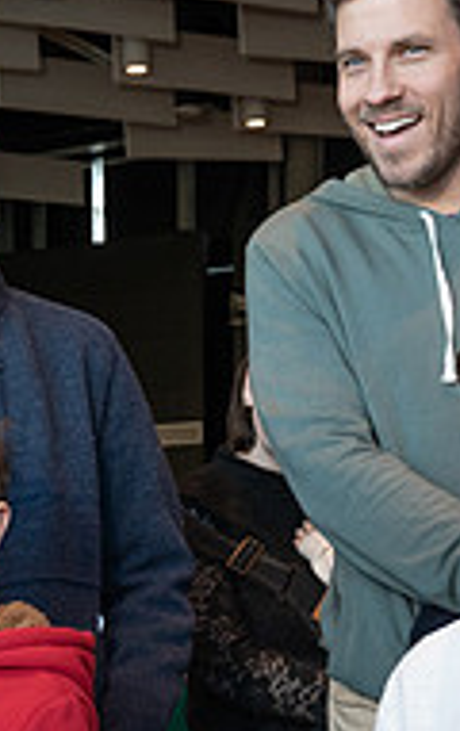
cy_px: 618
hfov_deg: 13.9
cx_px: -57
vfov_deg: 22.1
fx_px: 1838
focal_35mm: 92
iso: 2000
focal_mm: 28
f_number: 6.3
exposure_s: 1/160
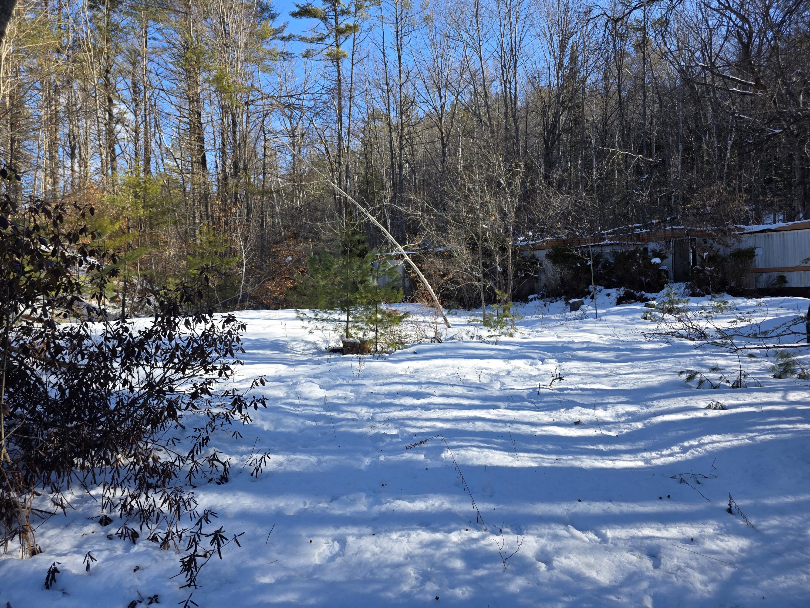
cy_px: 304
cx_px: 405
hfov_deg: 73.9
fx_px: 538
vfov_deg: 58.9
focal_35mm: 23
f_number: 1.7
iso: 80
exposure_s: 1/1989
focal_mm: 6.3
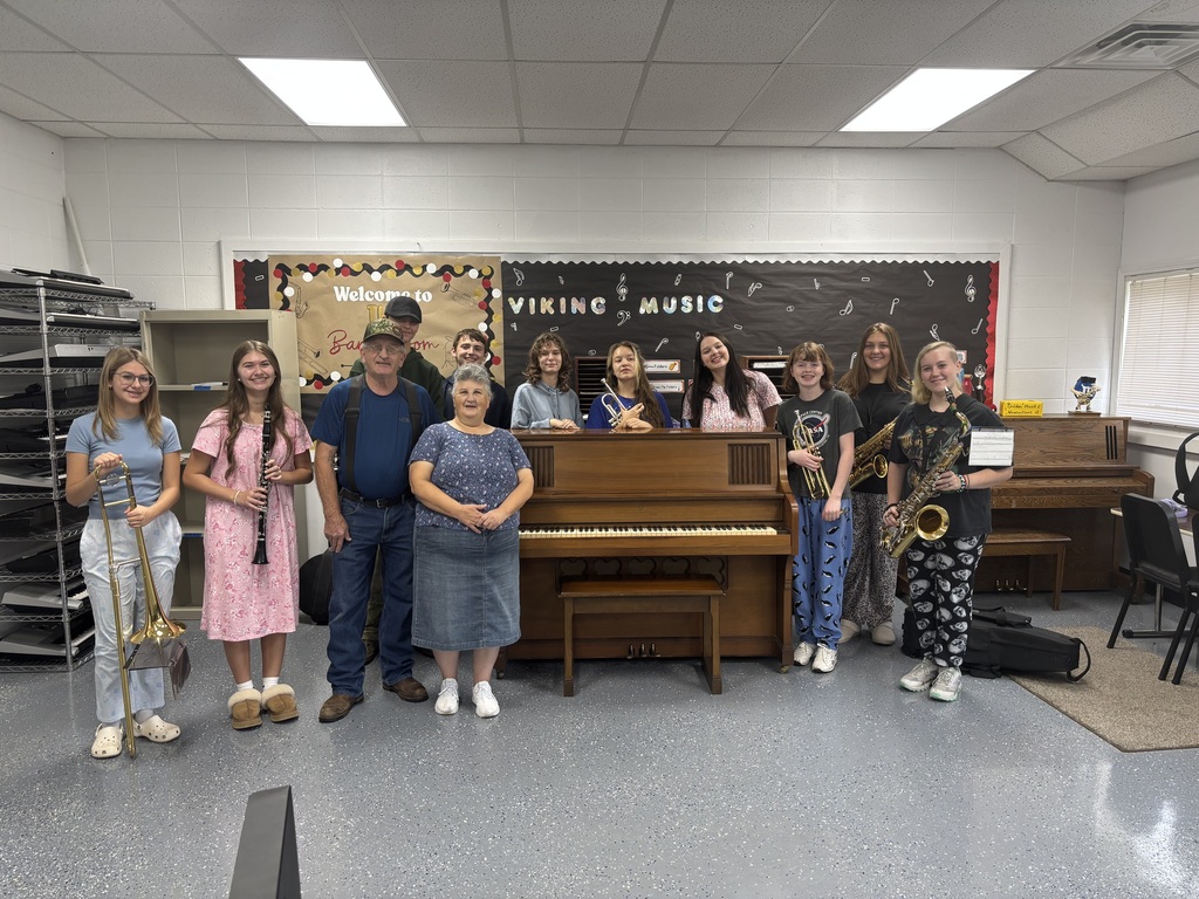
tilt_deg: -6.8
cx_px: 600
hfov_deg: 67.3
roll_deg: +0.1
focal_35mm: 26
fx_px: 901
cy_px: 450
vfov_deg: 53.1
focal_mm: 5.96
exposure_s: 1/60
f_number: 1.6
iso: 100
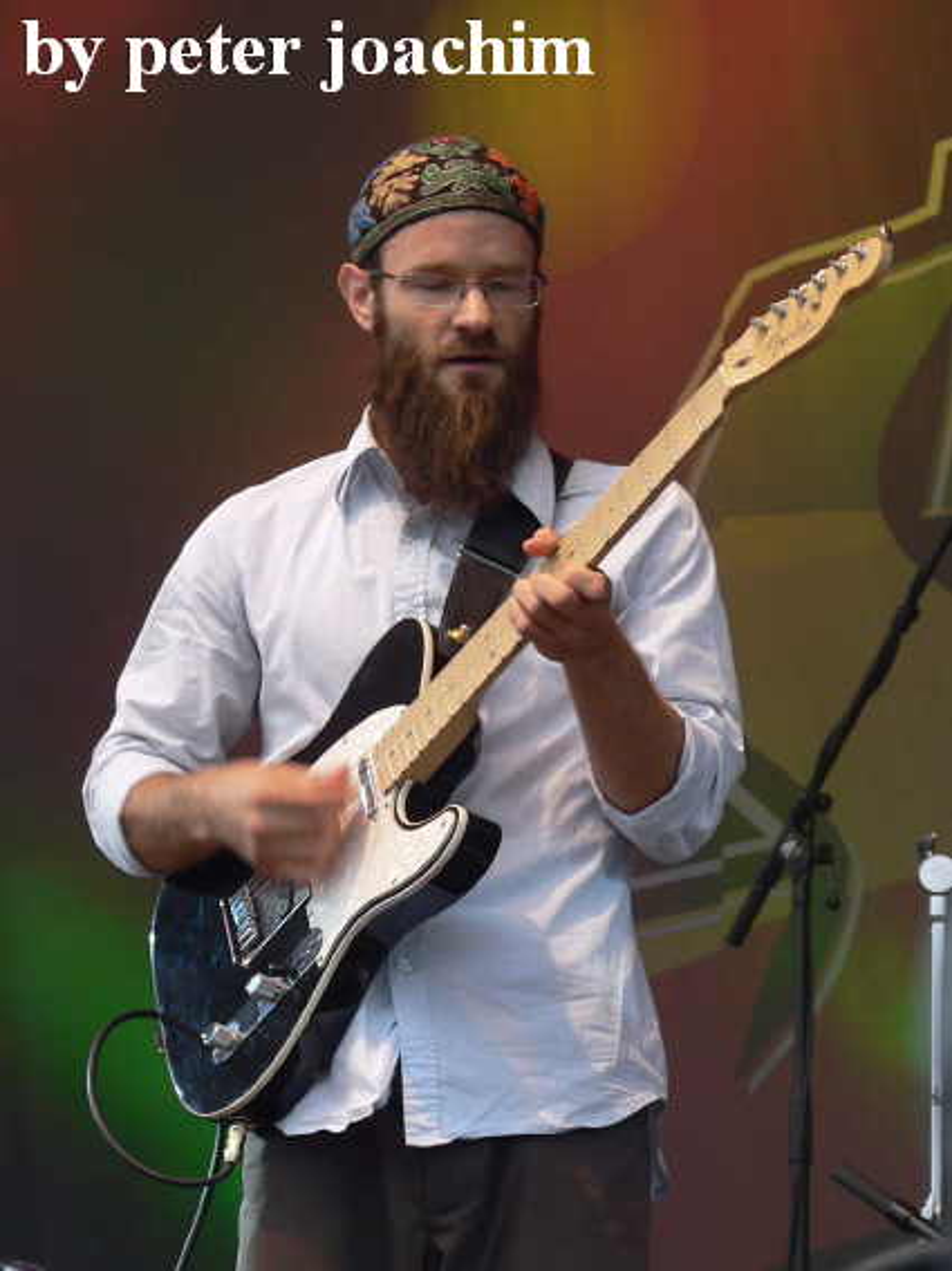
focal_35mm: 146
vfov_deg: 13.5
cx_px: 476
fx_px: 5356
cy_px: 636
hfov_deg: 10.2
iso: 64
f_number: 3.3
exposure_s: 1/80
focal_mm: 25.1
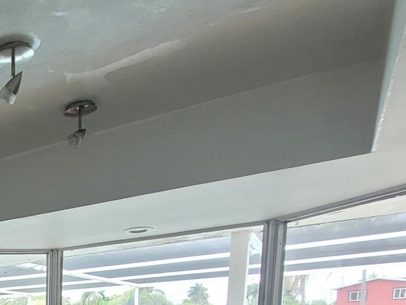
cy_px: 407
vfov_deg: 27.9
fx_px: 493
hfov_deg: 33.0
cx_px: -123
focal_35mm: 42
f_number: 2.2
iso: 64
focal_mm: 1.74
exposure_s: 1/60
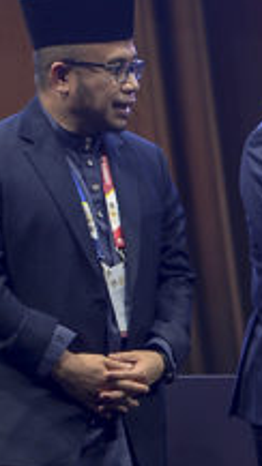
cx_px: 594
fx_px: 5881
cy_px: 361
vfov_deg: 4.5
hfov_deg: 2.5
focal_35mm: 476
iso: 1000
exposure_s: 1/160
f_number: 2.8
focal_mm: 145
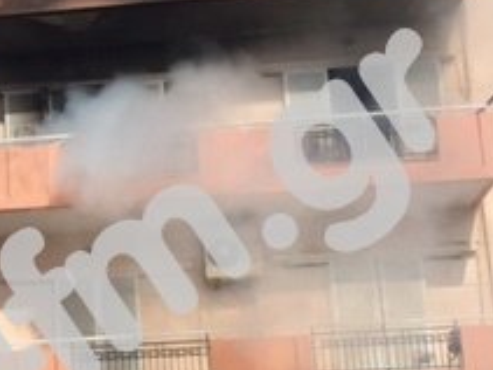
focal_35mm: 88
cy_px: 344
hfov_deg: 21.3
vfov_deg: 16.5
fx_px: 1253
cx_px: -26
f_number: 2.2
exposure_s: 1/7937
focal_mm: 4.15
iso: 32
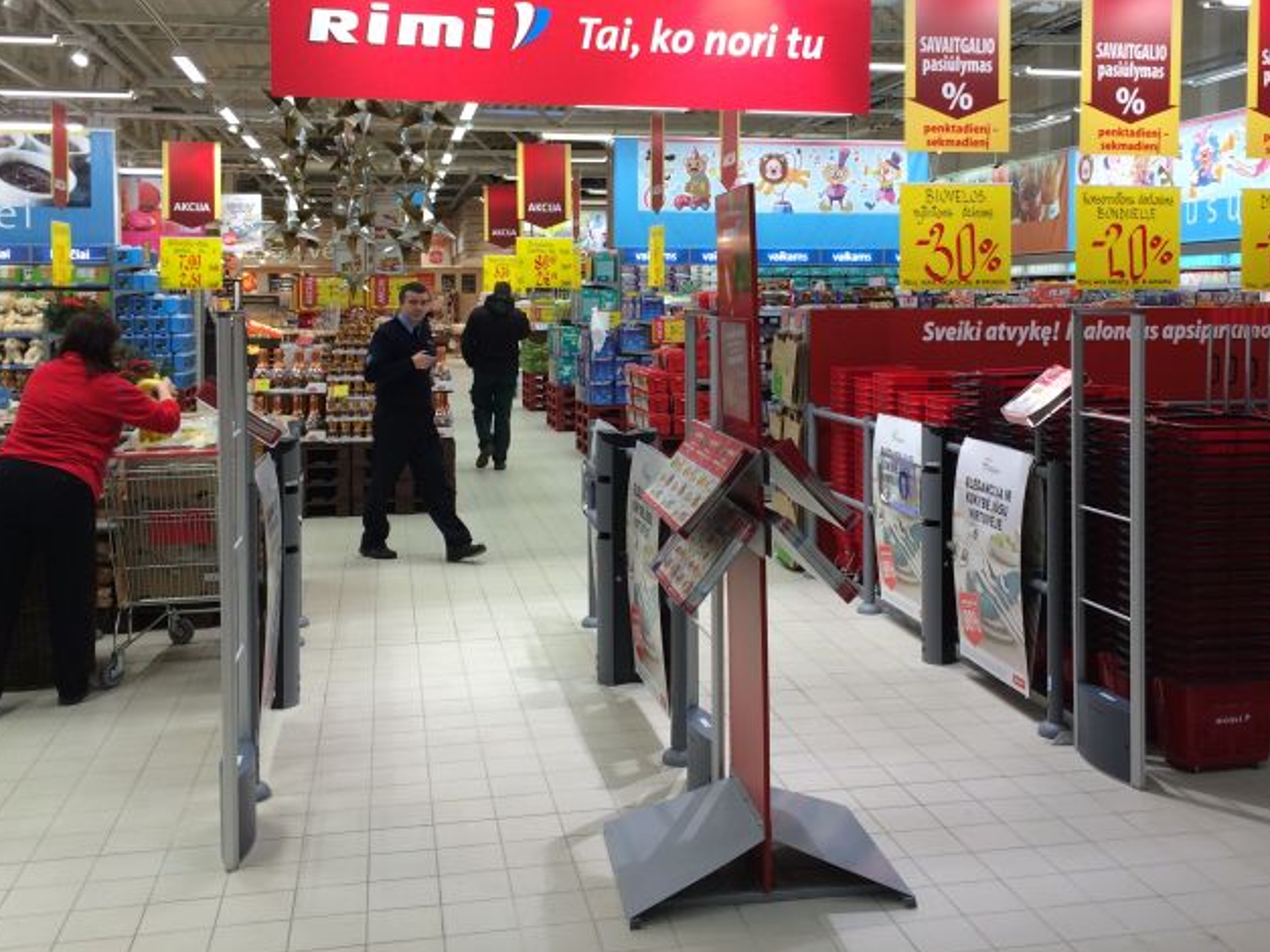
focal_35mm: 37
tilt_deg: -1.0
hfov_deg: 50.1
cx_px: 701
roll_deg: +1.0
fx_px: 1357
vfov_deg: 38.4
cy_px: 348
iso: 50
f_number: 2.2
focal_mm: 4.15
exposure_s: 1/60
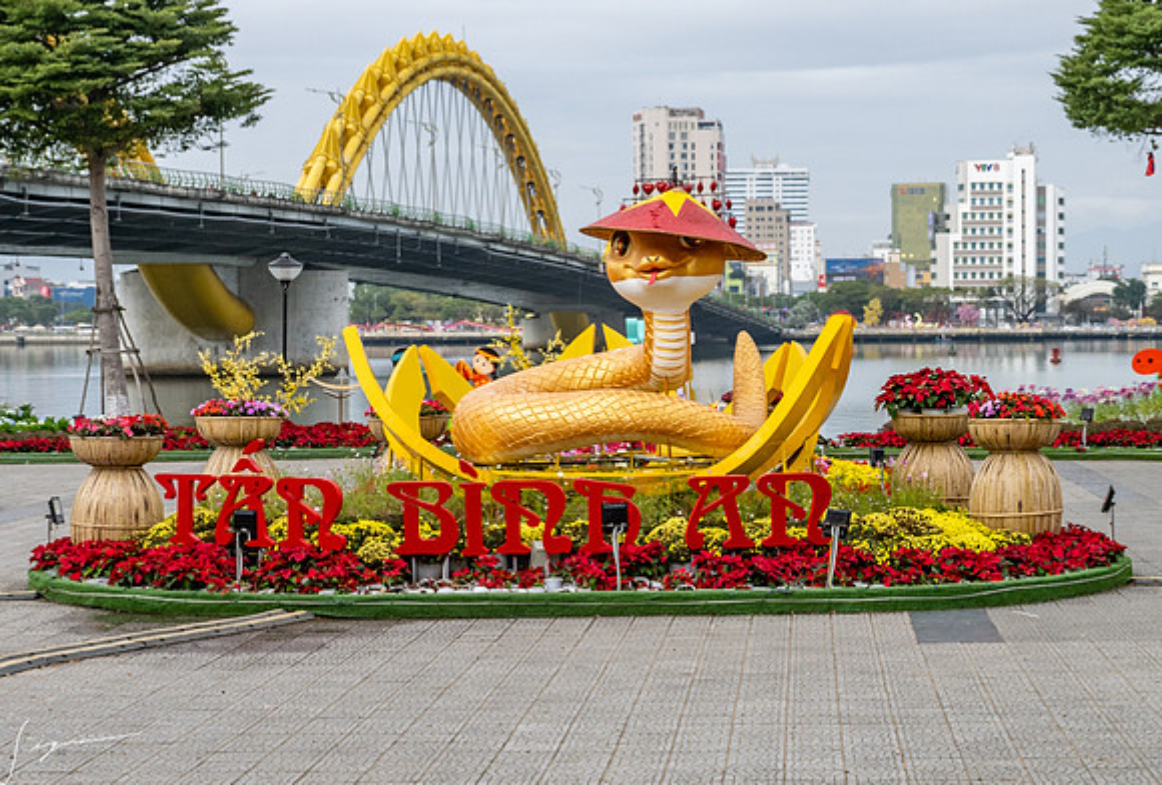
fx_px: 2524
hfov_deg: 25.9
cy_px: 407
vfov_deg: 17.7
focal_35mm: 78
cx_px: 683
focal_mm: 39
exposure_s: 1/1000
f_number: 4.5
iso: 320
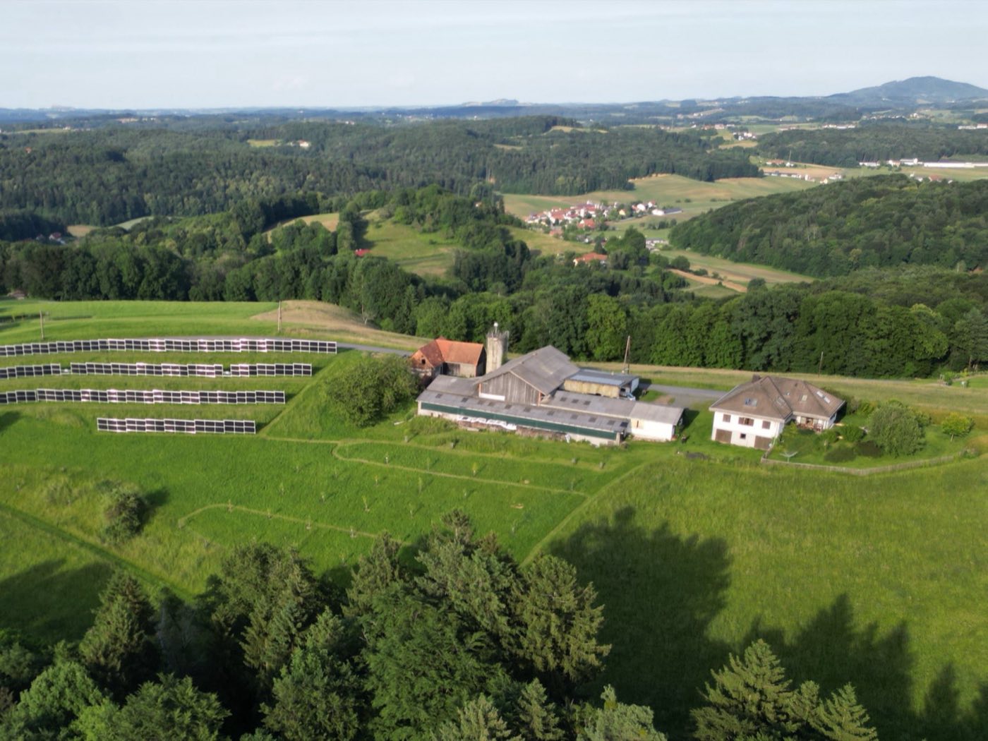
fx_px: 685
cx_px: 494
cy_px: 370
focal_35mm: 24
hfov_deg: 71.6
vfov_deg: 56.8
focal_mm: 6.72
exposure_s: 1/1250
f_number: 1.7
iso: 100
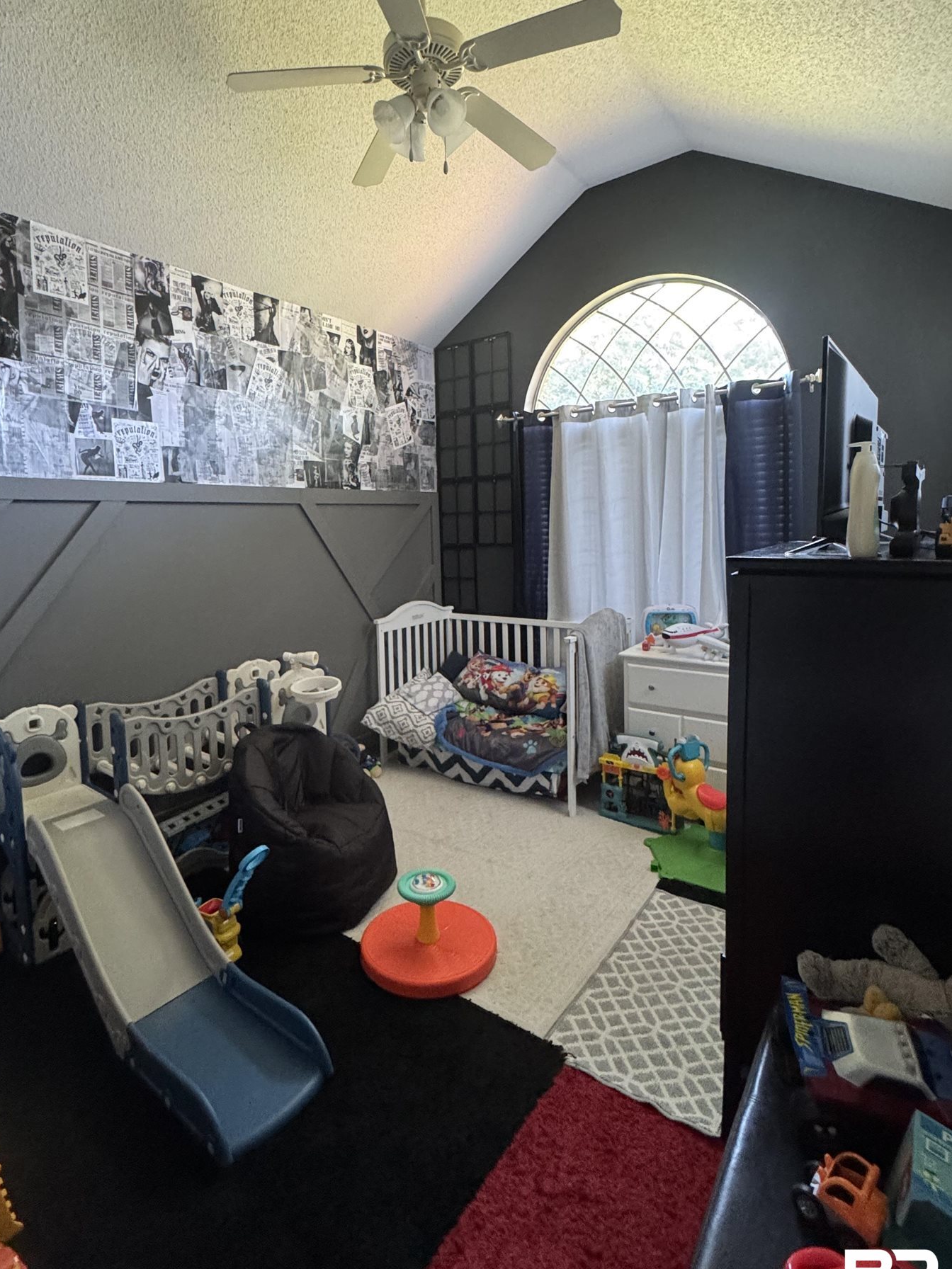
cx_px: 432
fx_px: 660
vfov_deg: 87.4
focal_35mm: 18
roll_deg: +2.5
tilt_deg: -6.2
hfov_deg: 71.4
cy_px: 567
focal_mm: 2.22
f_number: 2.2
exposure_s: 1/60
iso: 640
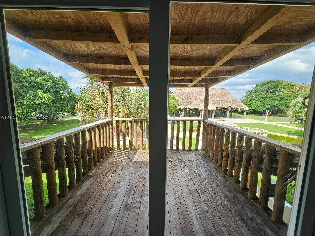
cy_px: 118
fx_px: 118
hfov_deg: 106.2
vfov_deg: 89.9
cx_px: 158
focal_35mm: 13
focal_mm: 2.2
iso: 50
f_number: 2.2
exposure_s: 1/333
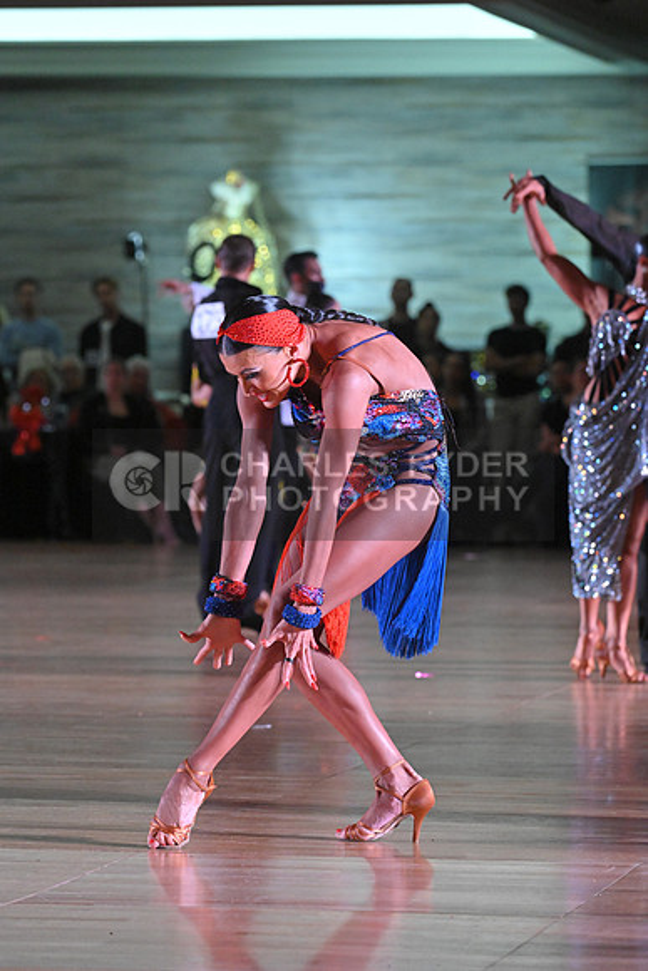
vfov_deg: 11.4
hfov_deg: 7.6
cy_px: 486
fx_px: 4857
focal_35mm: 180
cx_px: 324
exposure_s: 1/400
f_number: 6.3
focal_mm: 180
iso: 6400
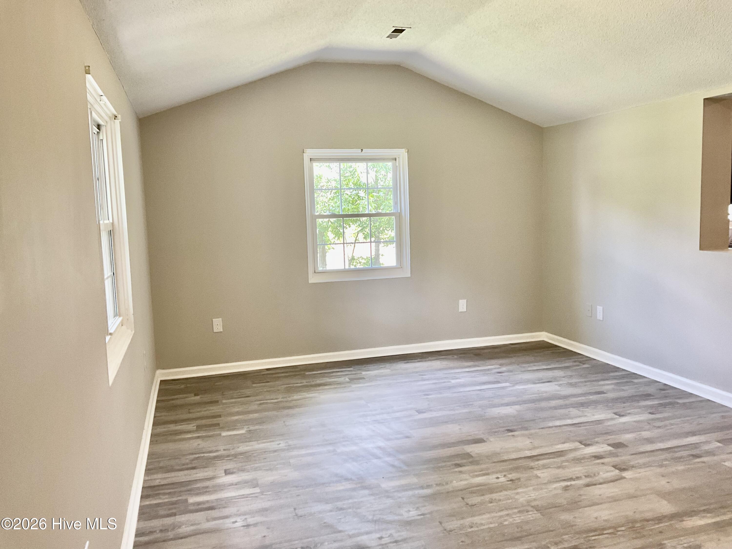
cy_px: 274
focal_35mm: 29
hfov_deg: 61.7
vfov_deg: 48.2
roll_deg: +1.7
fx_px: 613
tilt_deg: -5.3
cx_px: 366
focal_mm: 3
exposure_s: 1/60
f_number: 1.8
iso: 80
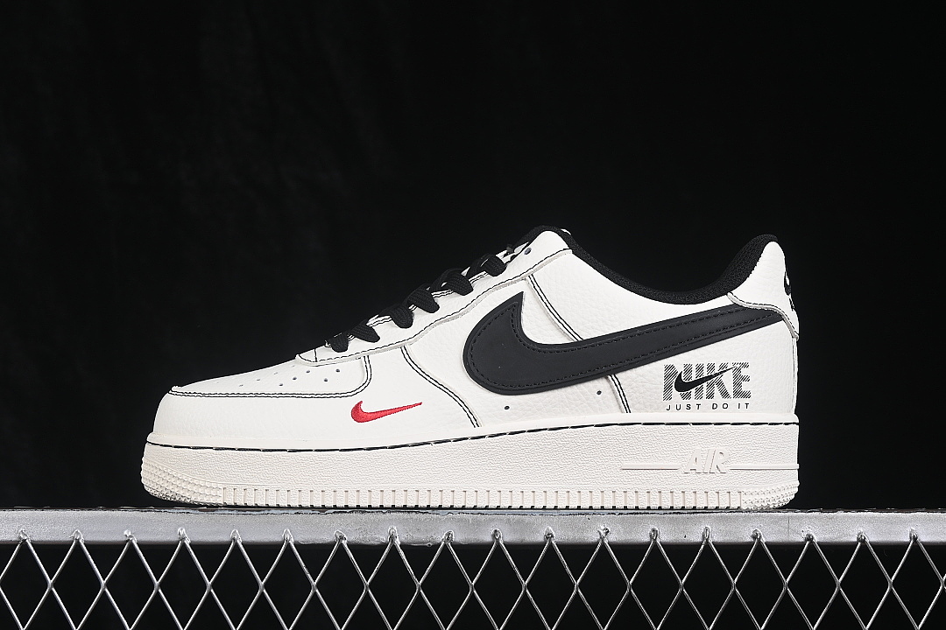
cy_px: 315
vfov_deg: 18.2
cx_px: 473
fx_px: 1971
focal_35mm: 75
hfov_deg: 27.0
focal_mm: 50
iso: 160
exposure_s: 1/80
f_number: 8
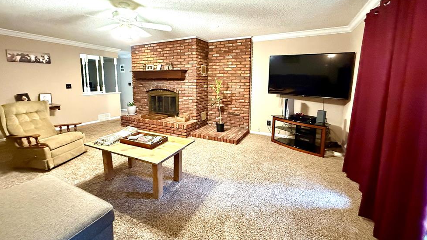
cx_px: 209
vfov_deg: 66.7
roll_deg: -0.2
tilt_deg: -5.3
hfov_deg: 99.4
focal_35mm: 16
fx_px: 181
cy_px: 101
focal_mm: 2.22
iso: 1000
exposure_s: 1/60
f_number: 2.2
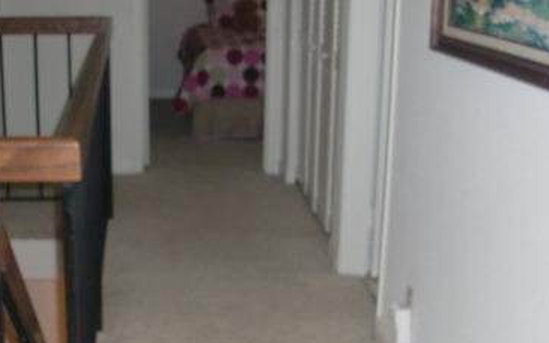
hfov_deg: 30.6
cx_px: 280
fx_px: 1002
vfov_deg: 19.3
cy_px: 241
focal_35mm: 67
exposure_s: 1/60
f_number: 2.8
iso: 400
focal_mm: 6.3
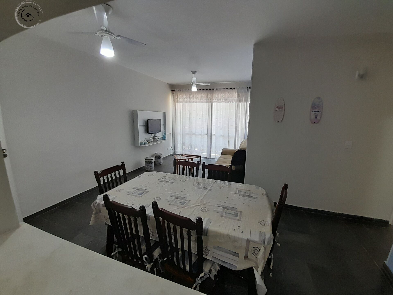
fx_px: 148
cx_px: 196
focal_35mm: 13
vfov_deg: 89.9
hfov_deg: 106.2
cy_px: 148
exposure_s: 1/40
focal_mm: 1.13
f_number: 2.2
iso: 100
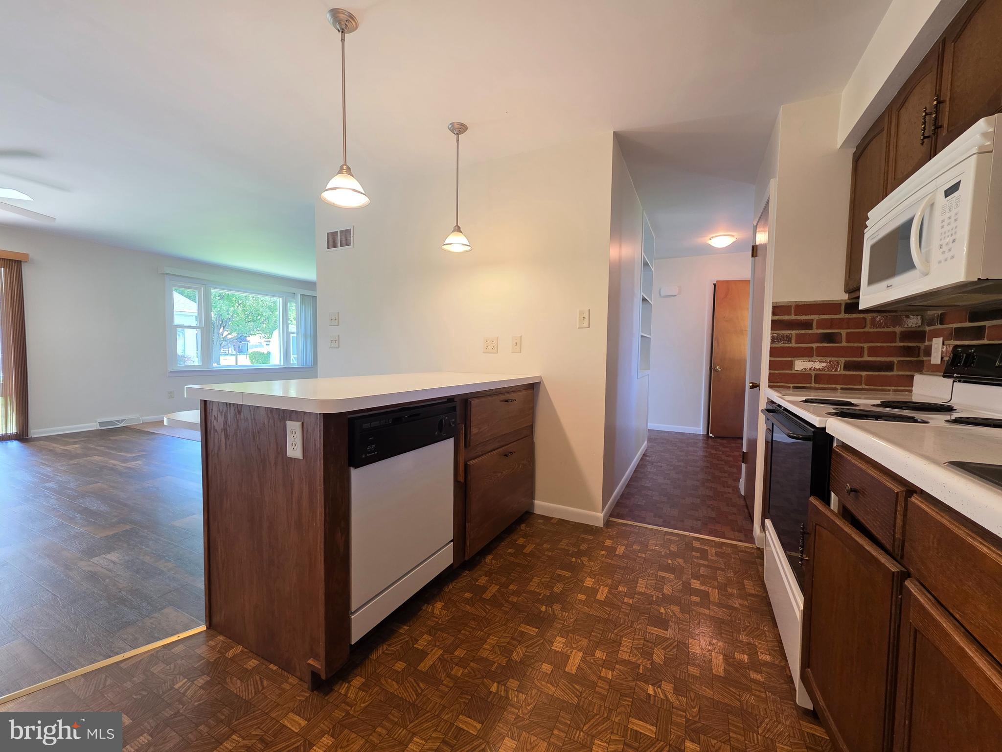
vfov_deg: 89.9
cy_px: 376
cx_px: 501
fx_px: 376
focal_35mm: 13
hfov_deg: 106.2
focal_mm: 2.2
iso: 160
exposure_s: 1/60
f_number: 1.9
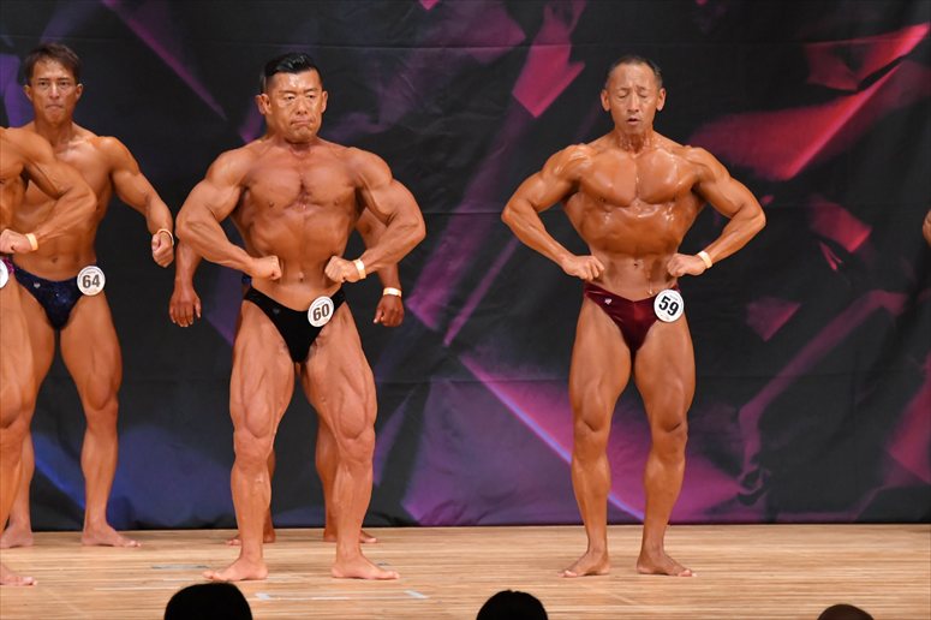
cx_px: 466
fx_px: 7367
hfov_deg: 7.2
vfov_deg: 4.8
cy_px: 310
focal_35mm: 285
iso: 5600
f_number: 5.6
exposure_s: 1/400
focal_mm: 190
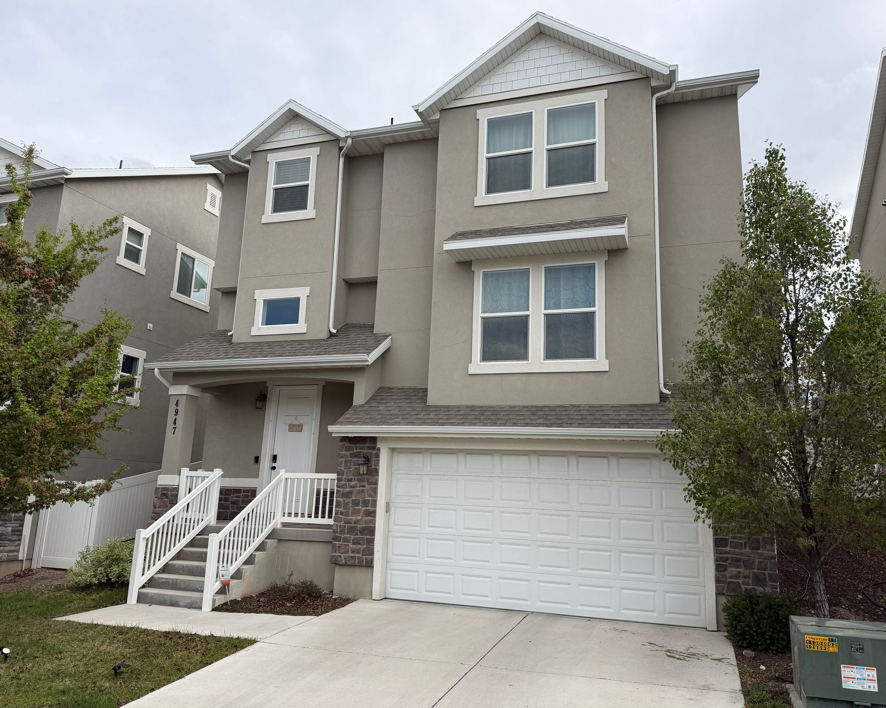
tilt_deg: +13.5
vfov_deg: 54.9
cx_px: 449
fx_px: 682
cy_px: 341
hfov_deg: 66.0
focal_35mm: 26
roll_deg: -1.4
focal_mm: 6.76
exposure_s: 1/2801
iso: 80
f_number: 1.78
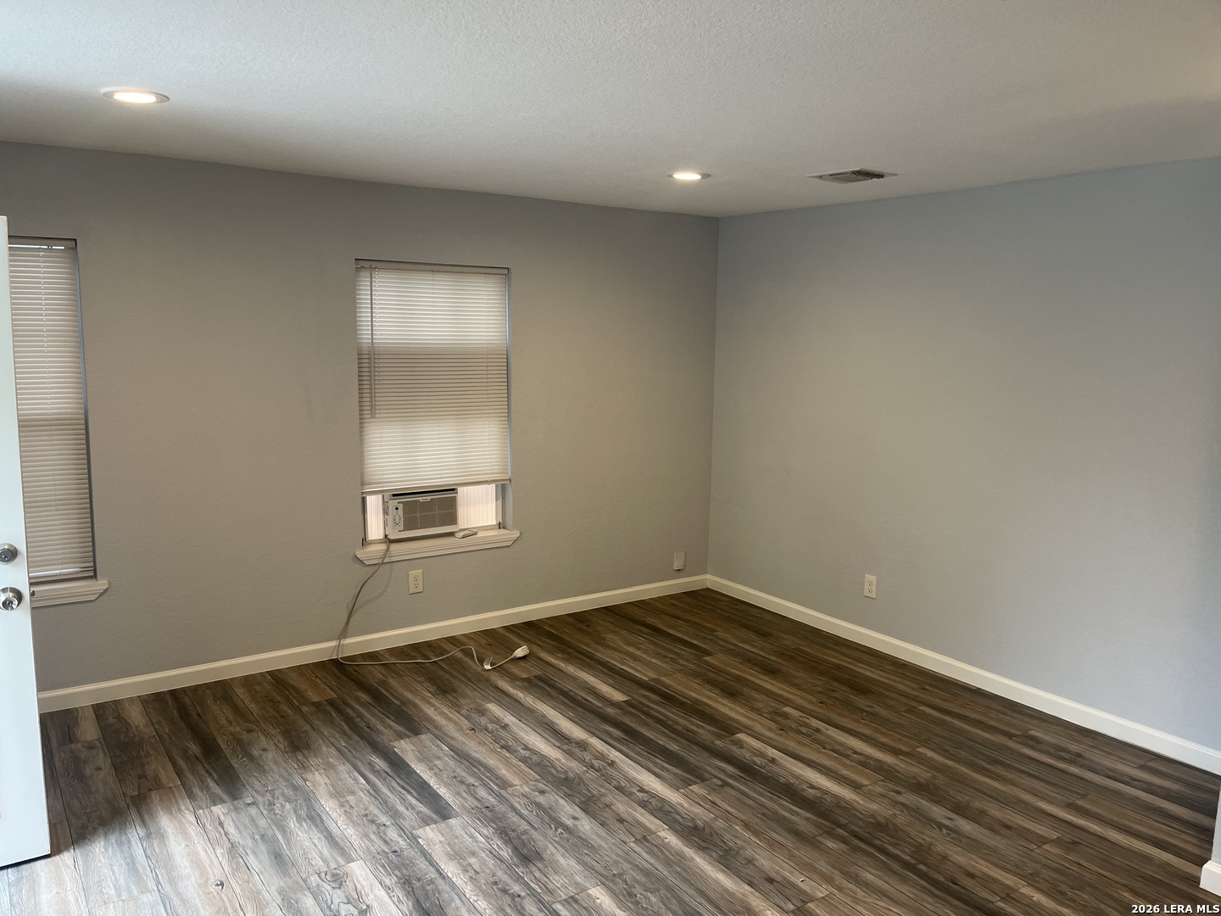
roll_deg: -0.1
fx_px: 917
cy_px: 458
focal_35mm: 26
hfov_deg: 67.3
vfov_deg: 53.1
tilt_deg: -9.1
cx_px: 610
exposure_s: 1/60
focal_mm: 5.1
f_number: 1.6
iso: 64
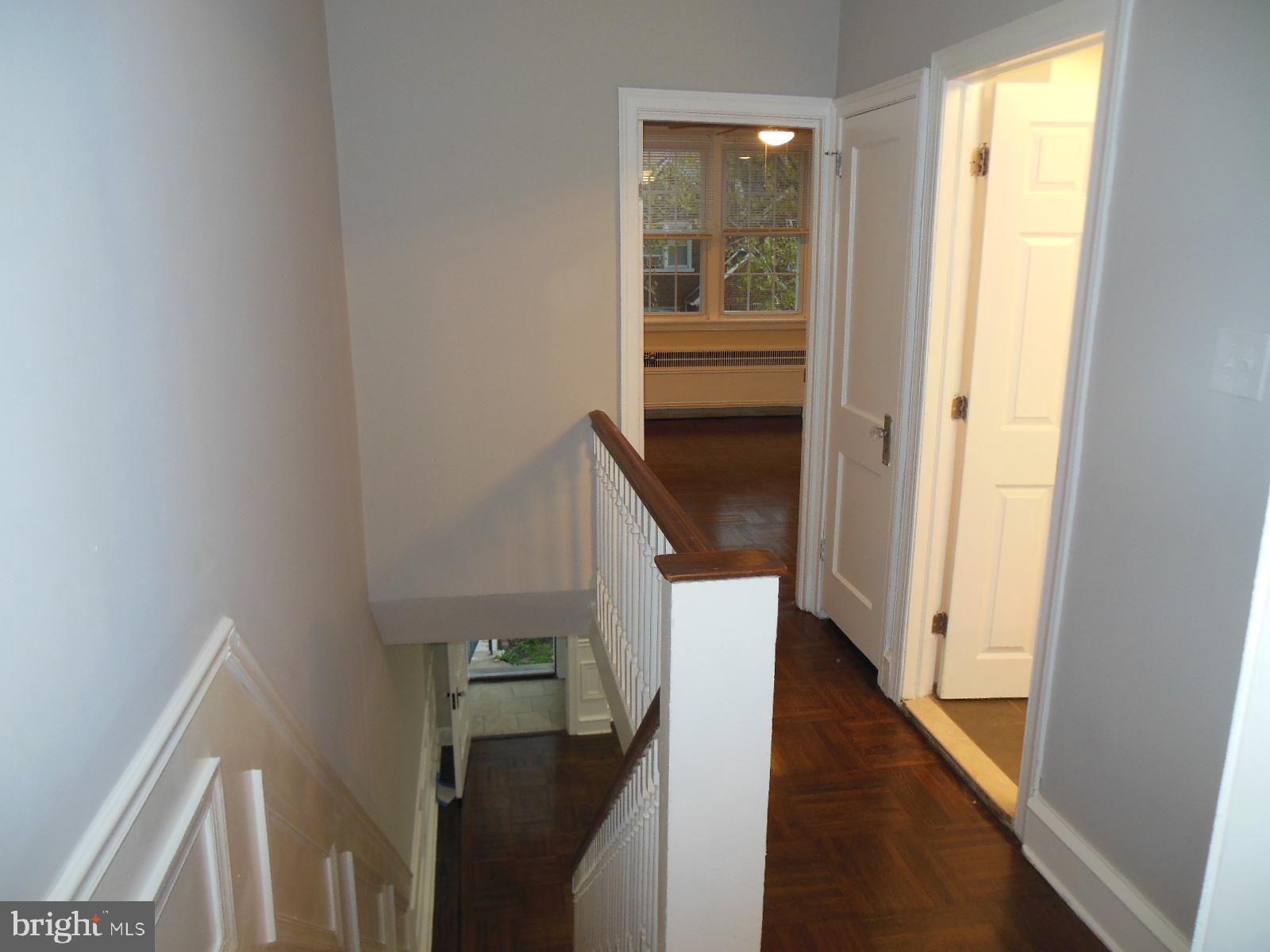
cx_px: 635
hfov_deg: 69.4
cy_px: 476
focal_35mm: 25
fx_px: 917
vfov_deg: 54.9
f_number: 3.2
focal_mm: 4.5
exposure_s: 1/25
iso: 200
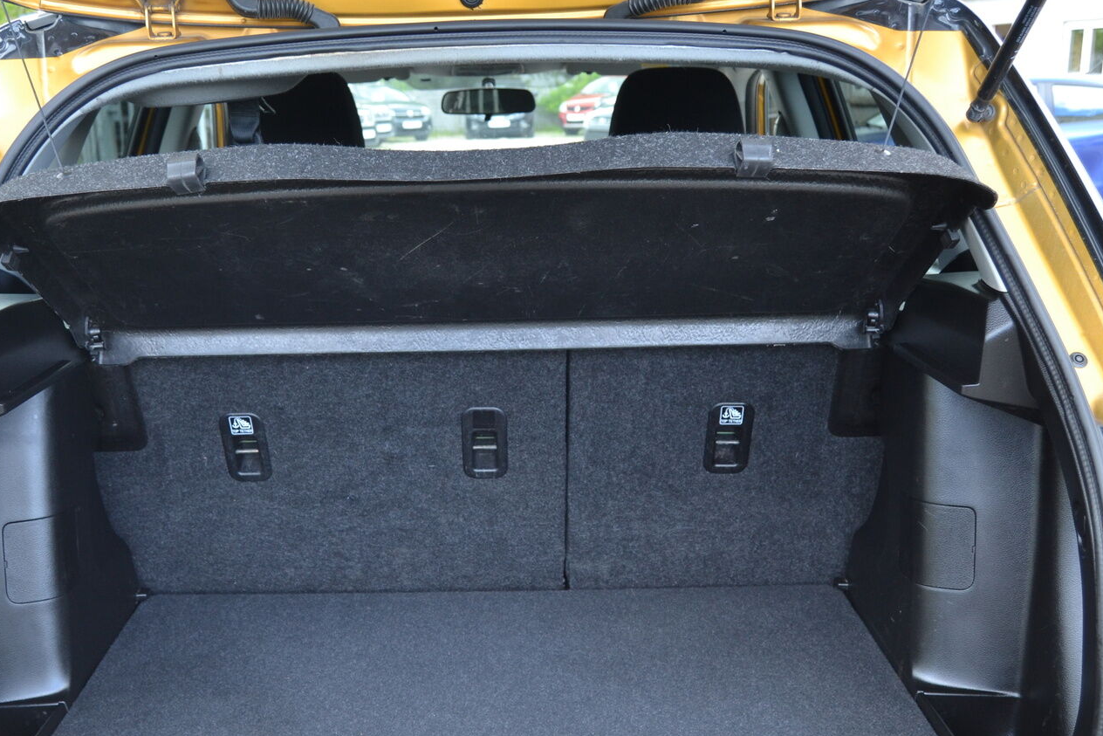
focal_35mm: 41
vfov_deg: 32.3
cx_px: 469
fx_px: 1256
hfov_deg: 47.2
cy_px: 501
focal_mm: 18
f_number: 5
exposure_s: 1/100
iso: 400
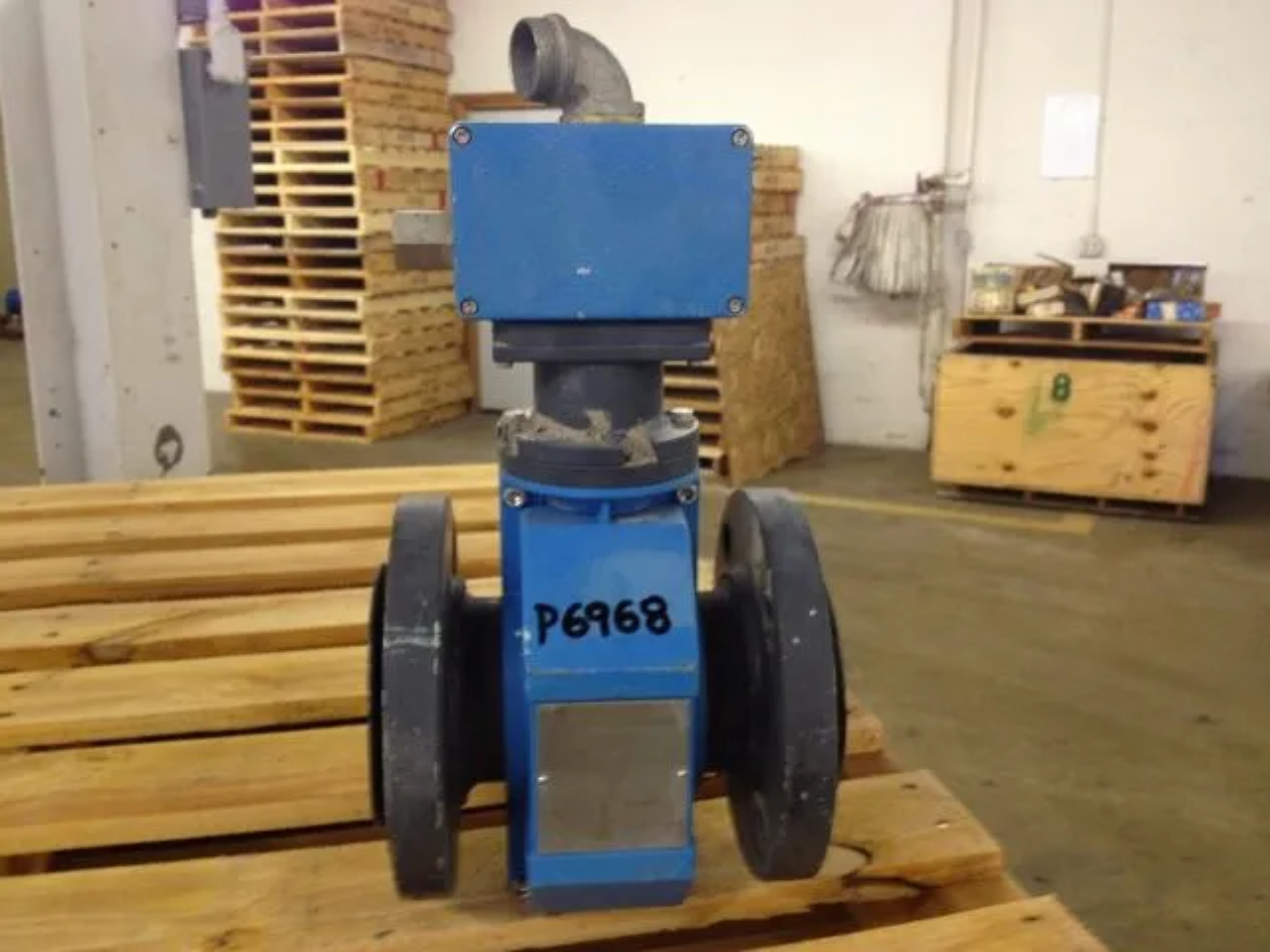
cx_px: 635
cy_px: 476
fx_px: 1284
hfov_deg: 52.6
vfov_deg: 40.7
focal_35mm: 35
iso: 160
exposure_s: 1/20
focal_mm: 4.28
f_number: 2.4
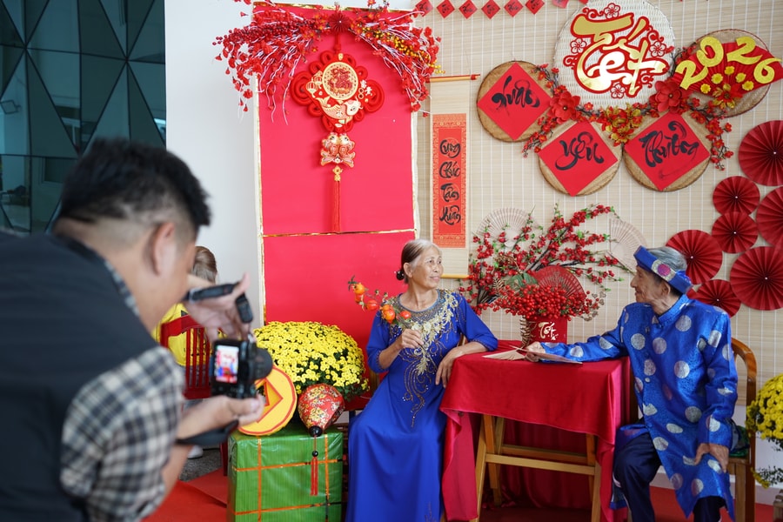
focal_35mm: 42
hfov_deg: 46.4
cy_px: 261
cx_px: 392
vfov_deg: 31.9
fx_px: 913
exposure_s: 1/40
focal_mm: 42
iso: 500
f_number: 3.2
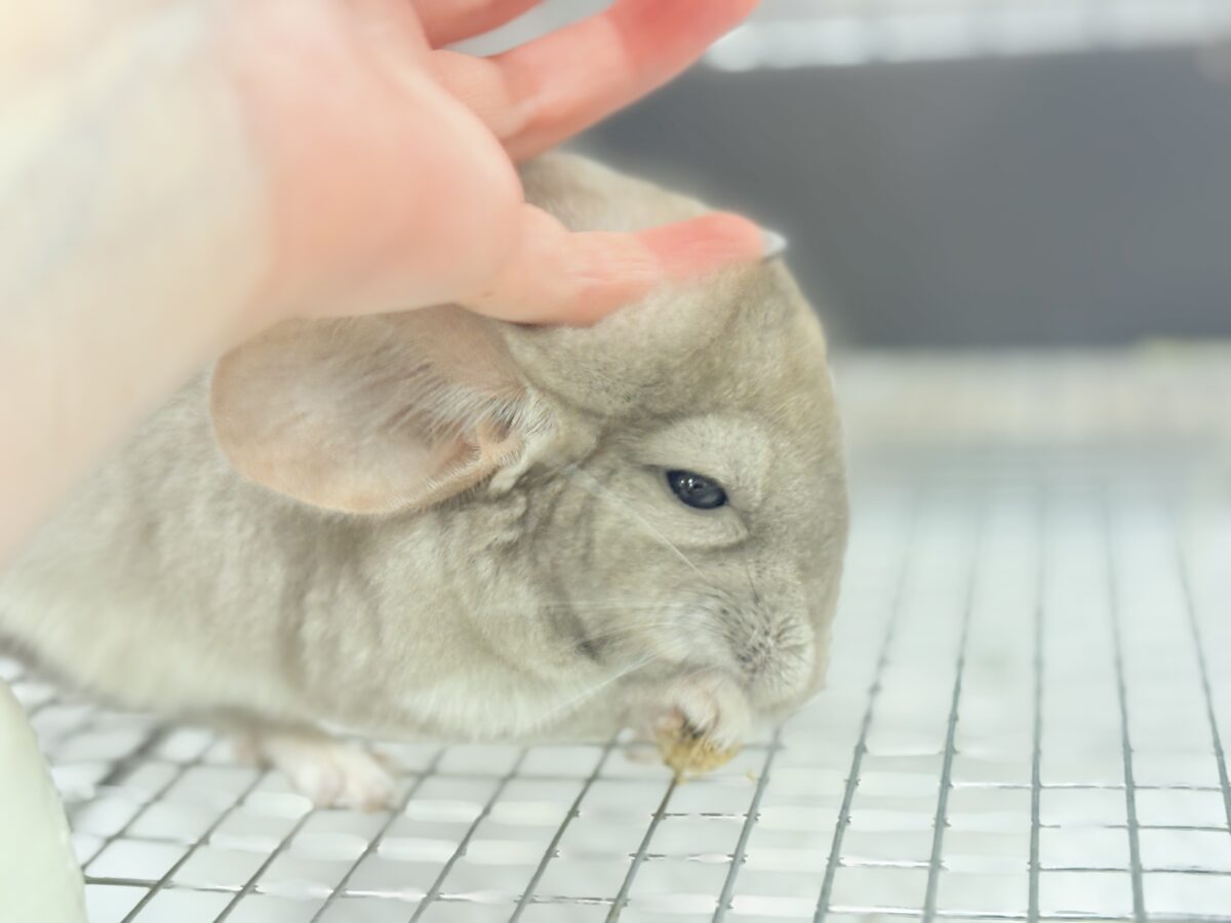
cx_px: 616
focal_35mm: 52
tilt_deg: -15.8
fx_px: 1849
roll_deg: +6.0
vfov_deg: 28.0
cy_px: 462
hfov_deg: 36.8
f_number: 1.6
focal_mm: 5.96
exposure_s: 1/50
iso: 64
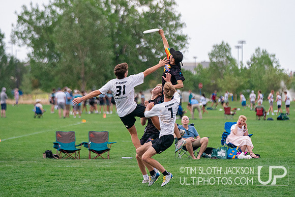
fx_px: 1762
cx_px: 166
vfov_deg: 6.4
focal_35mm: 215
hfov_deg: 9.6
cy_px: 83
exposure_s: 1/6400
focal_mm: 144
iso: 2000
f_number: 2.8
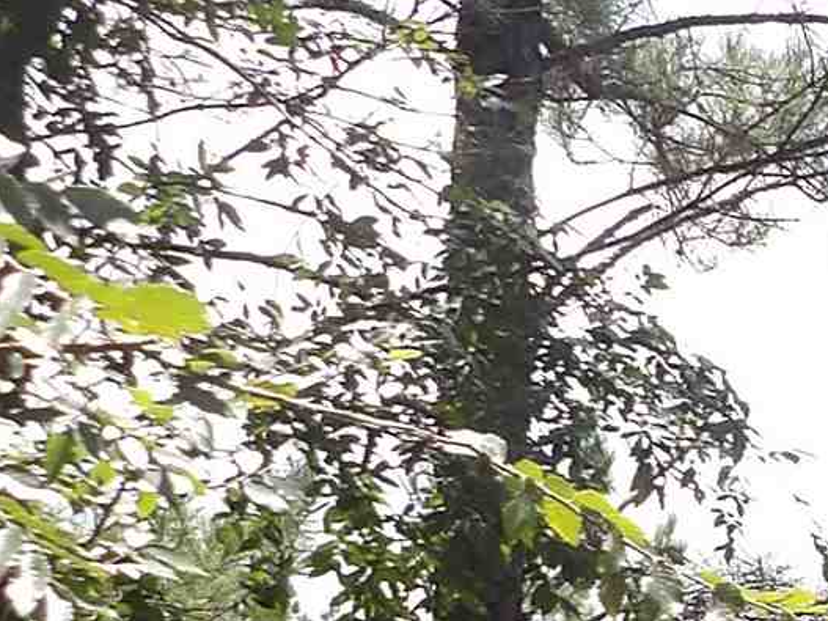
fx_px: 3348
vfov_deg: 10.4
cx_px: 1329
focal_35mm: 140
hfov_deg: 13.1
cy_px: 778
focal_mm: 4.3
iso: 100
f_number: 3.2
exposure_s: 1/386
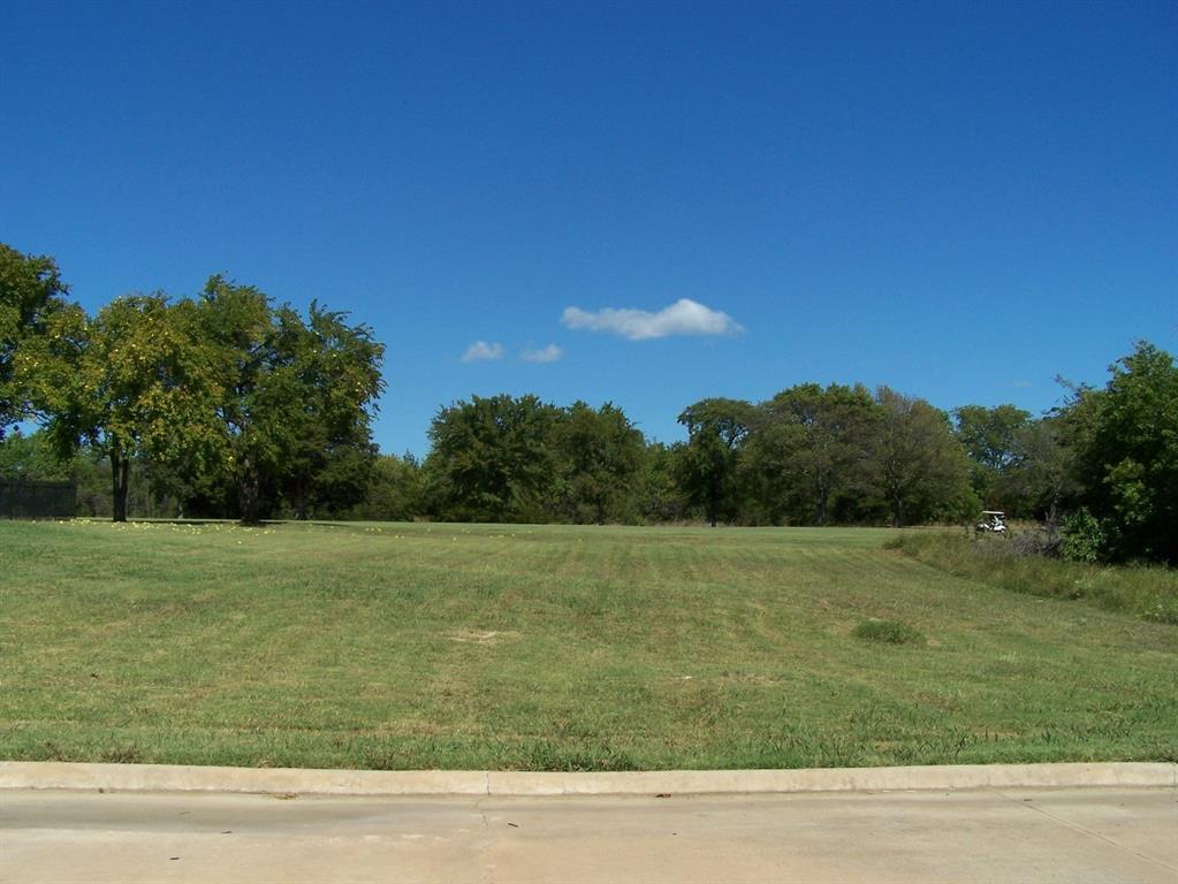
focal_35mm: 38
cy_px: 442
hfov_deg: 49.0
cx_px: 589
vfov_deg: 37.7
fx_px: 1294
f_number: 5.6
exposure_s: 1/500
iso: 80
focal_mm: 6.3
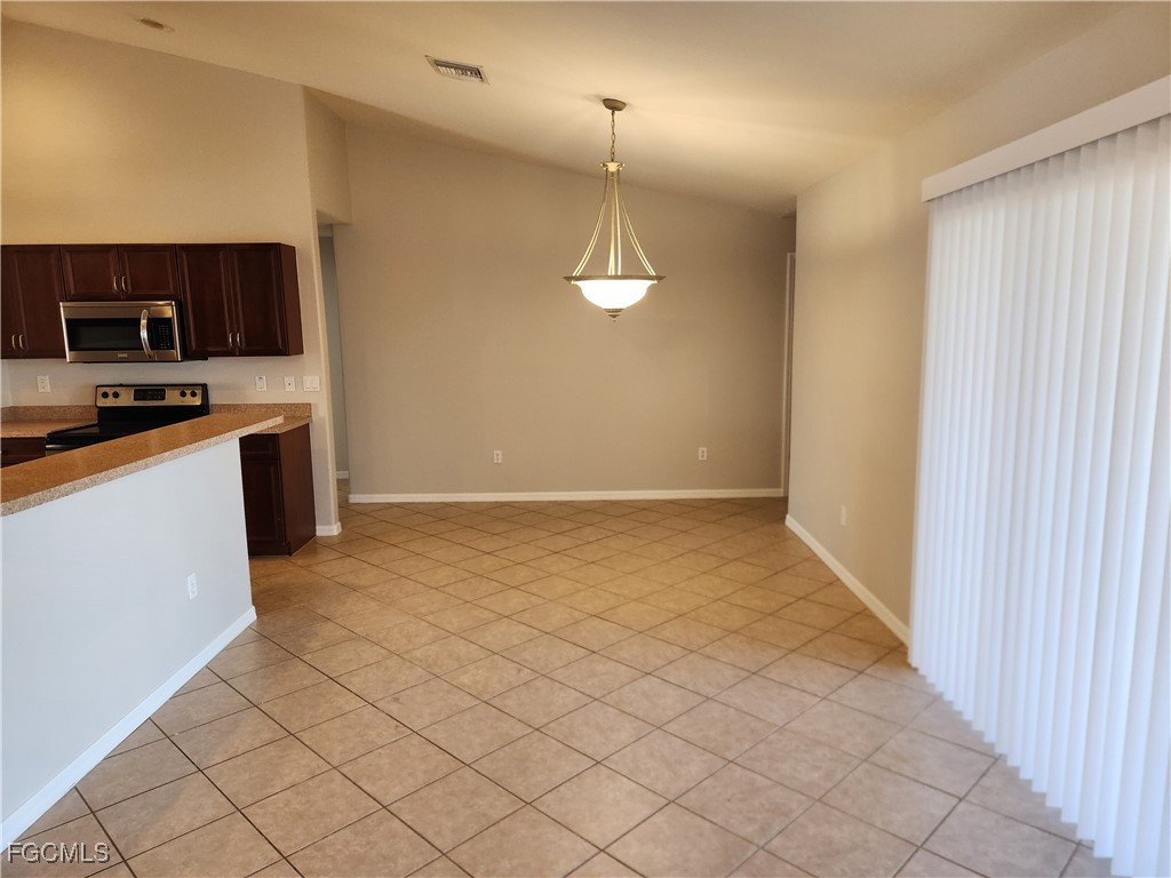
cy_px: 439
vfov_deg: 58.9
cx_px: 586
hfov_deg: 73.9
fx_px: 778
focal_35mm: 23
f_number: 1.8
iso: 200
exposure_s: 1/120
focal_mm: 5.4
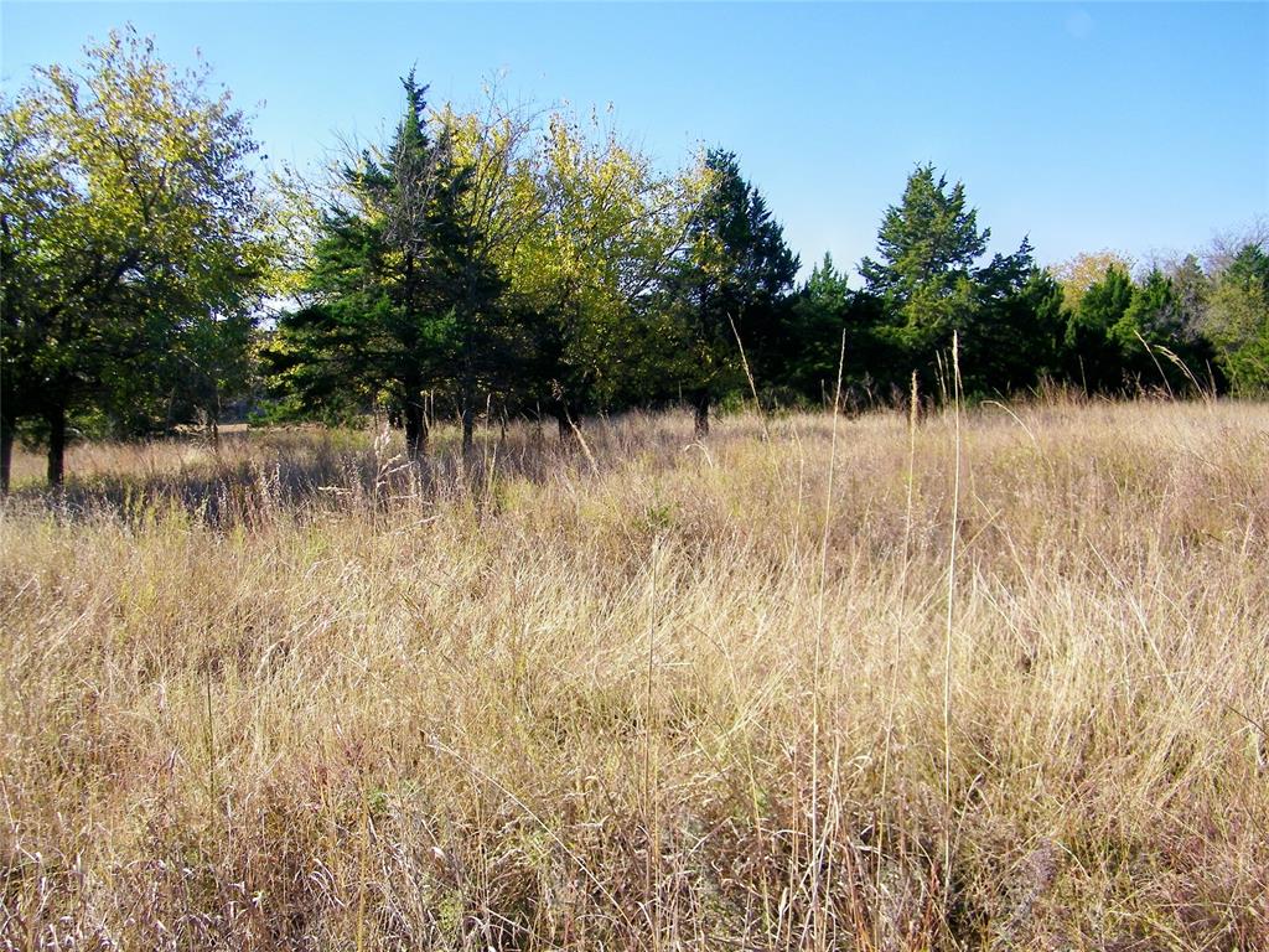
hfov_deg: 60.0
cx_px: 634
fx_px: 1100
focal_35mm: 30
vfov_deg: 46.8
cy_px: 476
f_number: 7.2
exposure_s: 1/160
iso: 80
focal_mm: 5.4
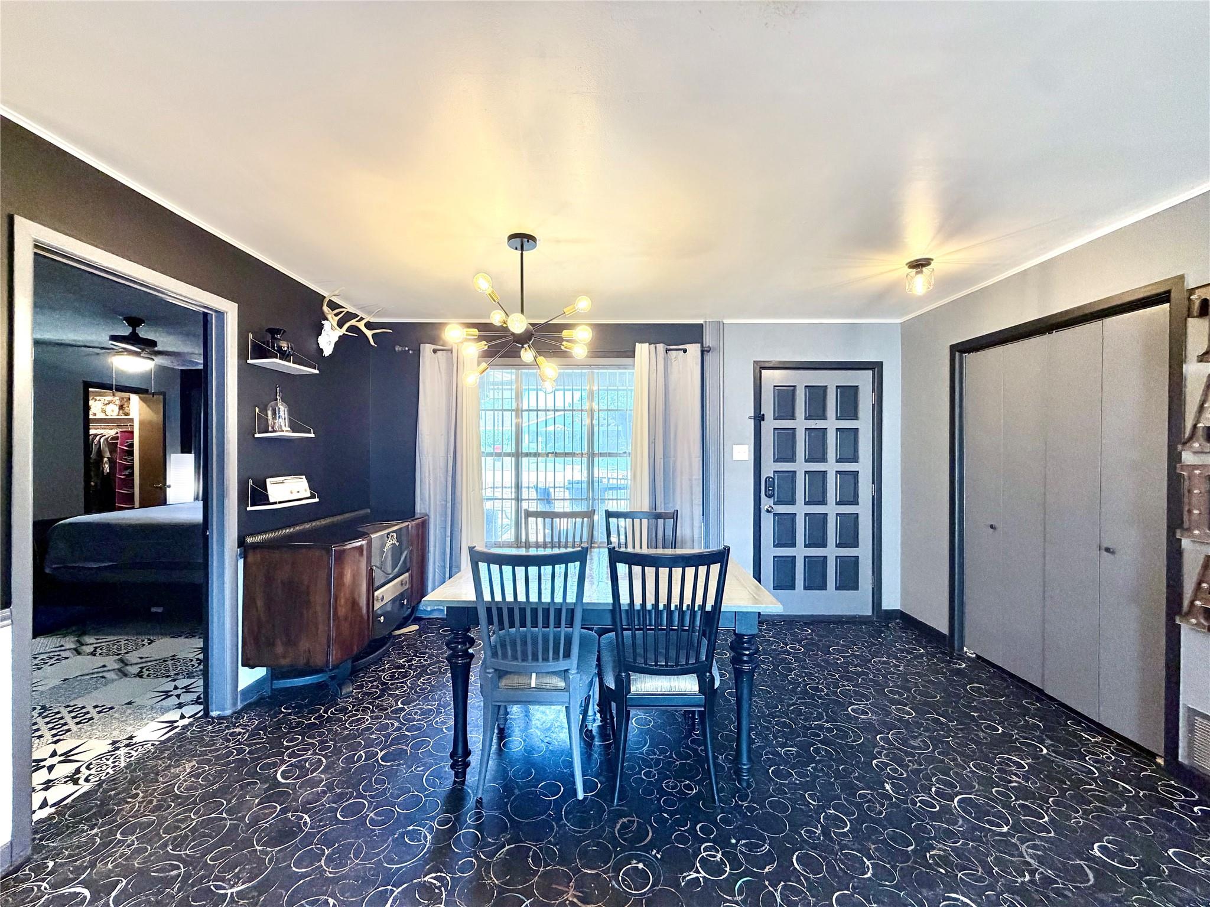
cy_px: 454
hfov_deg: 102.1
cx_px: 605
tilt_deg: -0.6
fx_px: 489
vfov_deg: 85.7
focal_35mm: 14
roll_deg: +0.4
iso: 160
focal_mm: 2.22
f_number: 2.2
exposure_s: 1/120
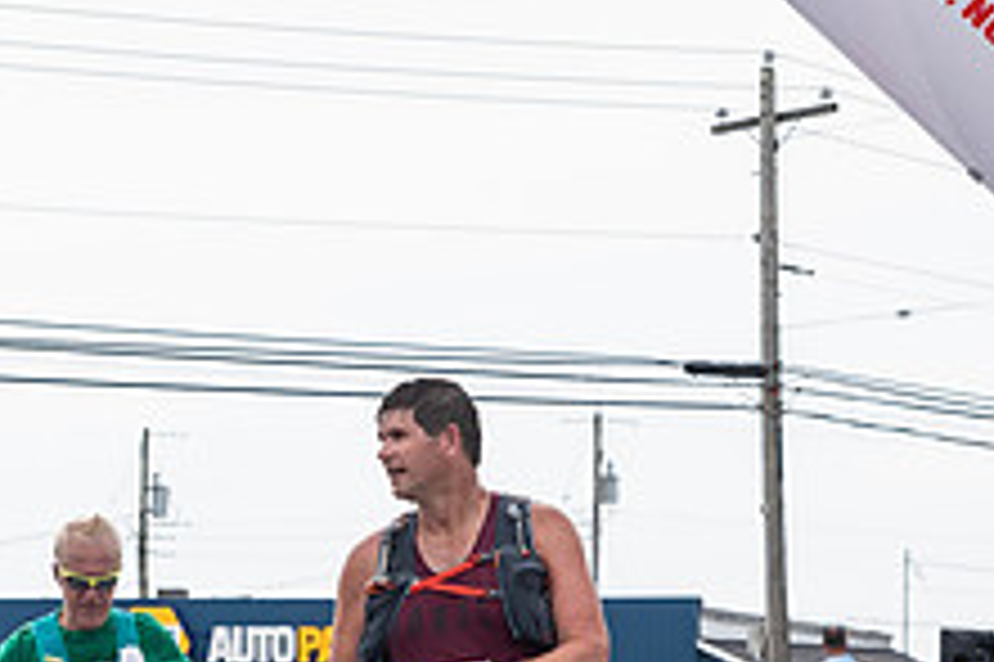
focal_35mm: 171
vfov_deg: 8.0
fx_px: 4718
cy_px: 565
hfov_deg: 12.0
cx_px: 274
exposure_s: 1/3200
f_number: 4
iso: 800
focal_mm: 56
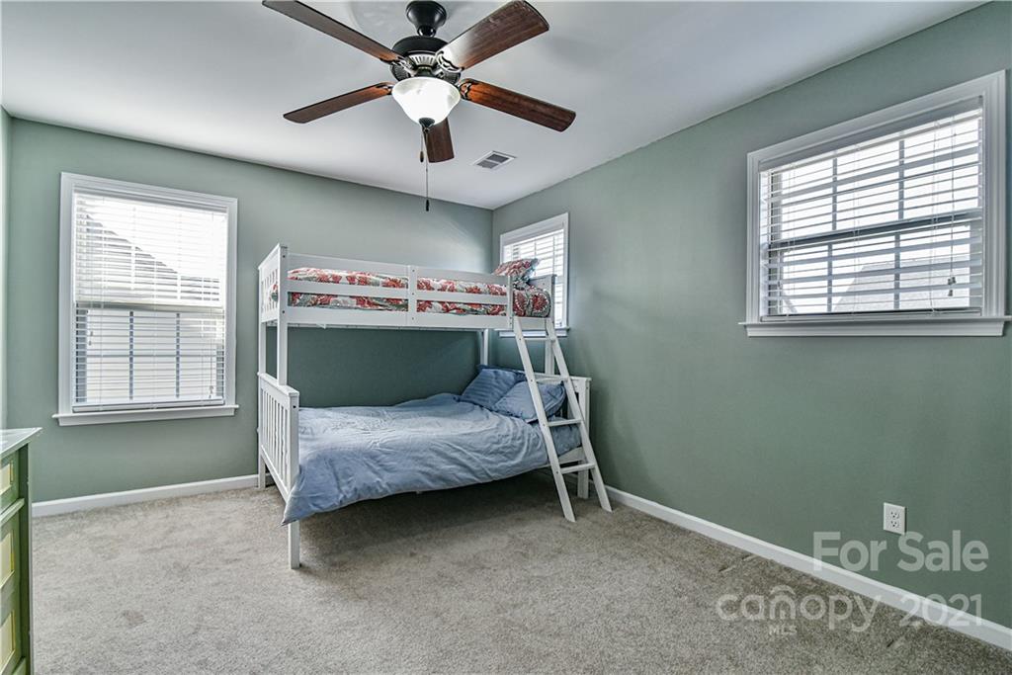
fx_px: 450
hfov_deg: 96.7
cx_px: 506
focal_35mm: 16
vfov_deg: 73.8
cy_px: 338
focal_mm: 16
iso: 1600
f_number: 6.3
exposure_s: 1/160
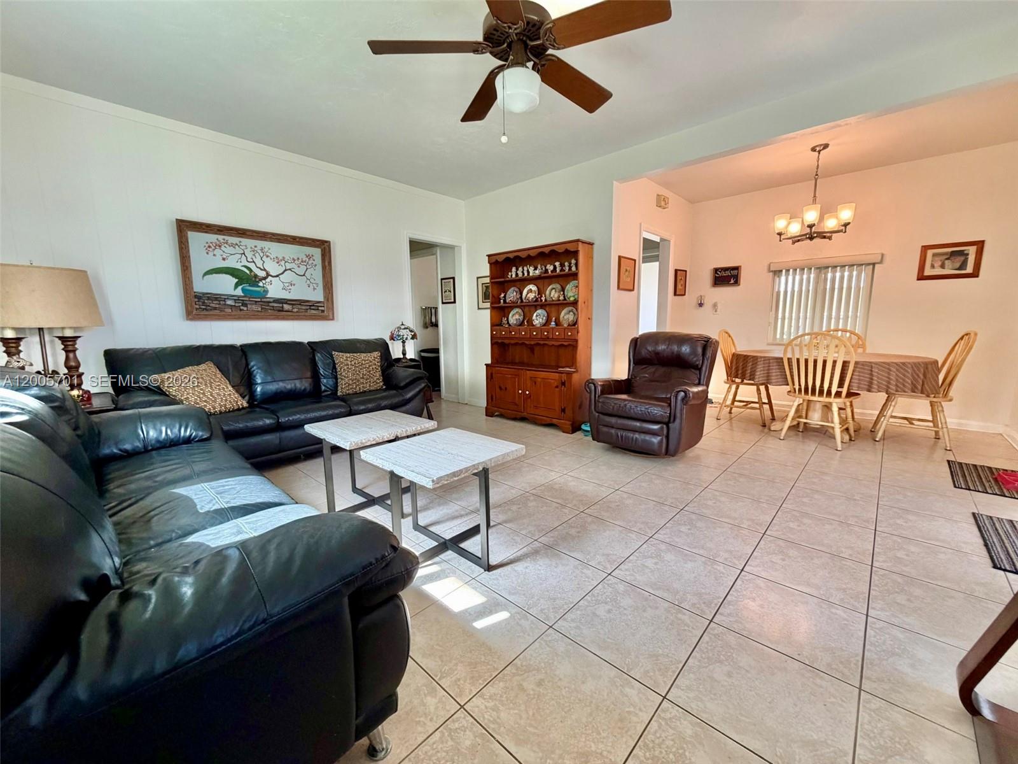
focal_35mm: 14
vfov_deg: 85.7
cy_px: 382
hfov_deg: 102.1
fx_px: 412
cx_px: 509
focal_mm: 2.22
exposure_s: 1/120
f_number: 2.2
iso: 250
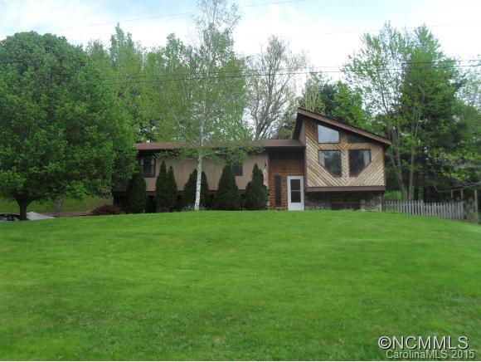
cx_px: 240
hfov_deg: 52.6
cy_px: 181
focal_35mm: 35
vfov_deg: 40.8
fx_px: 487
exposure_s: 1/500
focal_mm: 6.3
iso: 100
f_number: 3.2
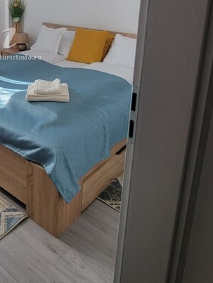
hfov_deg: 40.1
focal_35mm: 33
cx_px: 25
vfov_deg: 51.4
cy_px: 52
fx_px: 270
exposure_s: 1/120
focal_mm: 2.2
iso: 64
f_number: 2.2
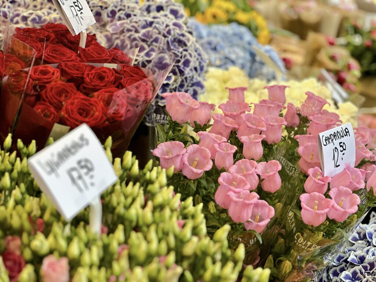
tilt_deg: -16.8
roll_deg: +1.1
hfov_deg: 25.3
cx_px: 188
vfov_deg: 19.1
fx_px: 836
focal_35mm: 77
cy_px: 141
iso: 64
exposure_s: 1/100
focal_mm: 9
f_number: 2.8
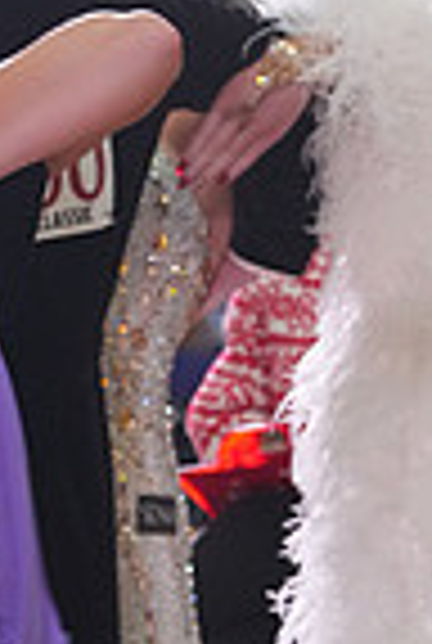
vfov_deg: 2.6
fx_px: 13936
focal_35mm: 778
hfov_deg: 1.8
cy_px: 995
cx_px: -367
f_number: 6.3
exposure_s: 1/200
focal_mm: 192
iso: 4000
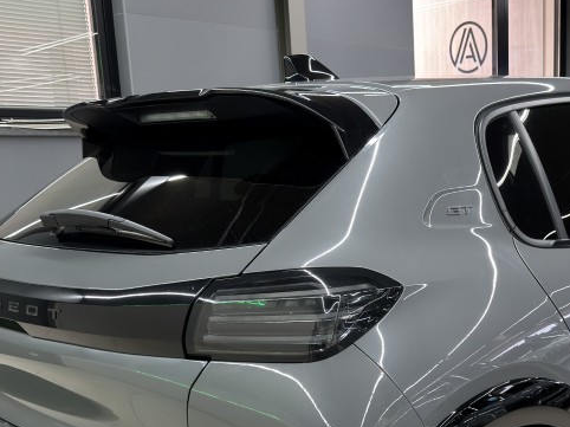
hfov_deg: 36.1
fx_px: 839
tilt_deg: -13.2
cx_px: 464
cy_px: 354
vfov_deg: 27.8
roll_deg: +2.1
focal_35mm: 51
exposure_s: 1/33
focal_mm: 6.76
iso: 250
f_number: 1.78
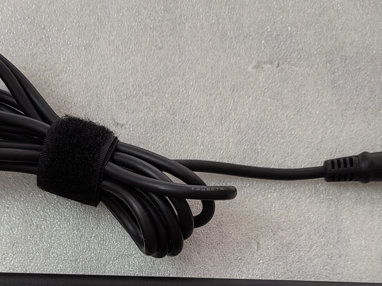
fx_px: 629
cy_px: 296
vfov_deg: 24.3
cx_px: 130
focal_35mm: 57
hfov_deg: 33.5
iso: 200
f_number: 1.9
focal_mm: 5.52
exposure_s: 1/33.3
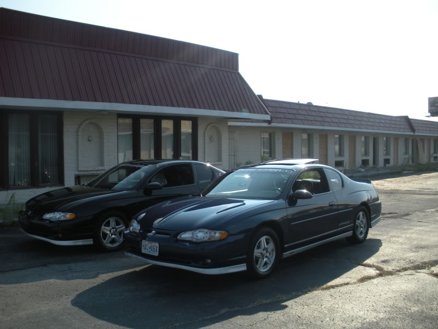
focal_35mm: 36
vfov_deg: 39.7
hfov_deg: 51.4
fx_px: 456
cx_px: 219
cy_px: 164
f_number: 3.5
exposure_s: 1/604
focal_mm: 6.3
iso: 64
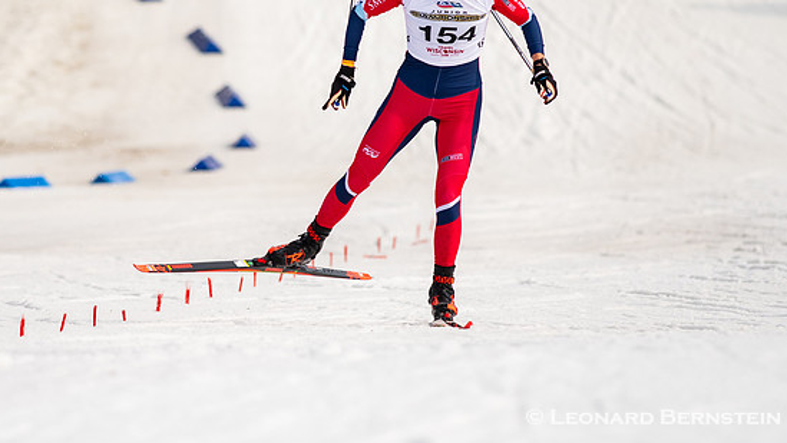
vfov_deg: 2.0
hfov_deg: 3.5
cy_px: 149
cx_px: 284
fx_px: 12898
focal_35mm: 618
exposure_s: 1/3200
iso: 400
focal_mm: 300
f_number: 5
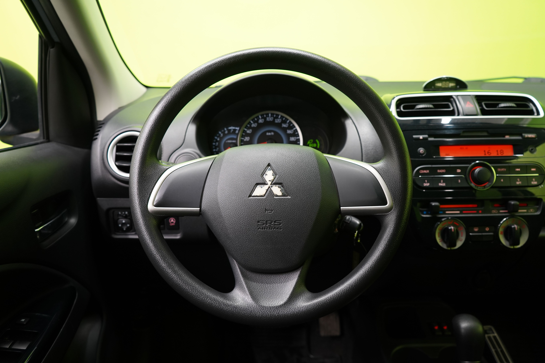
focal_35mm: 28
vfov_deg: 46.4
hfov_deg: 65.5
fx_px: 424
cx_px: 272
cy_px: 182
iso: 1250
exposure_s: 1/25
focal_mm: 28
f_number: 5
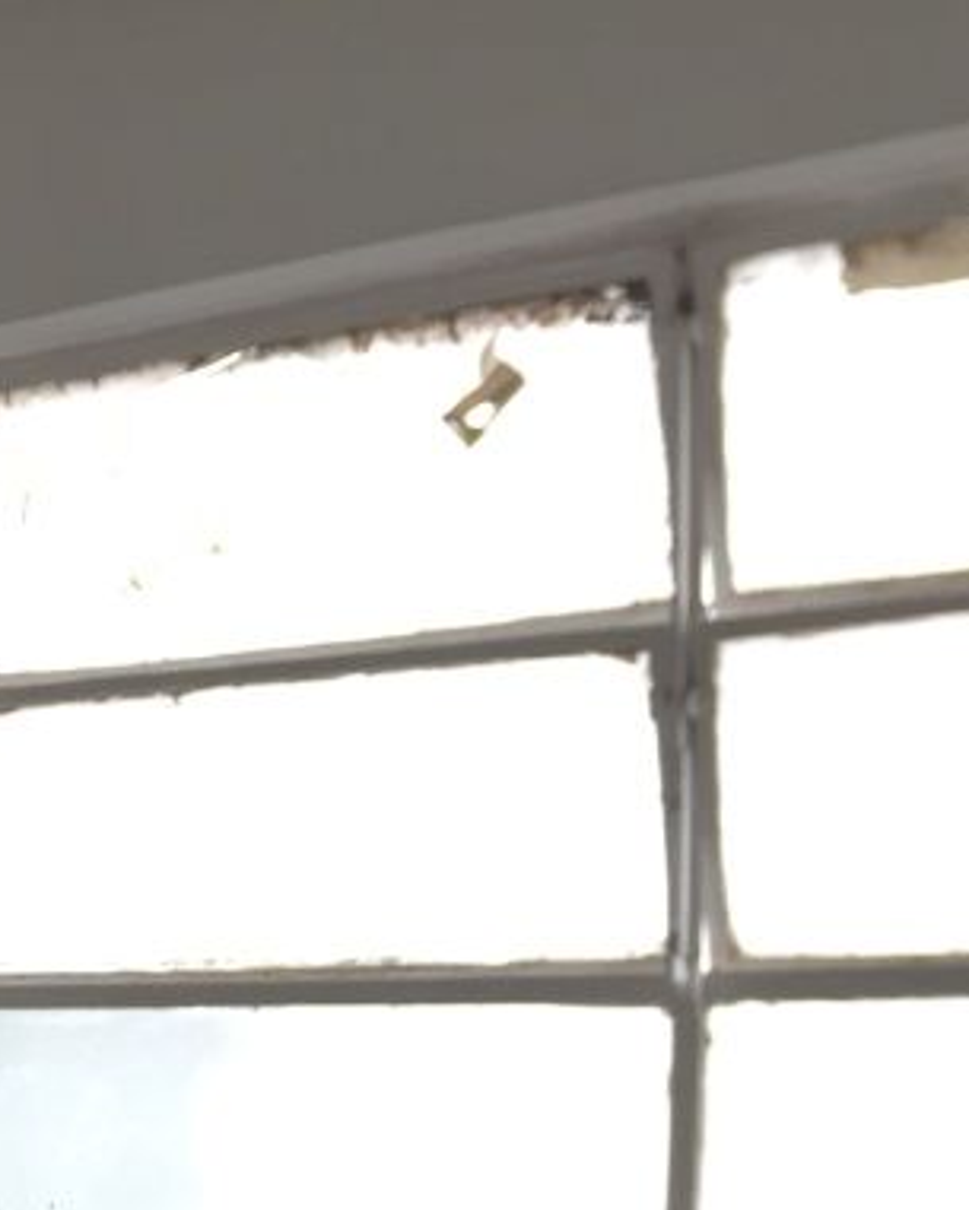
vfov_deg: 24.1
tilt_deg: -1.8
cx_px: -534
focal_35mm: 76
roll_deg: -1.3
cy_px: 1166
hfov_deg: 17.8
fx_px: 2723
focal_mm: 4.15
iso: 32
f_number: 2.2
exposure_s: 1/120
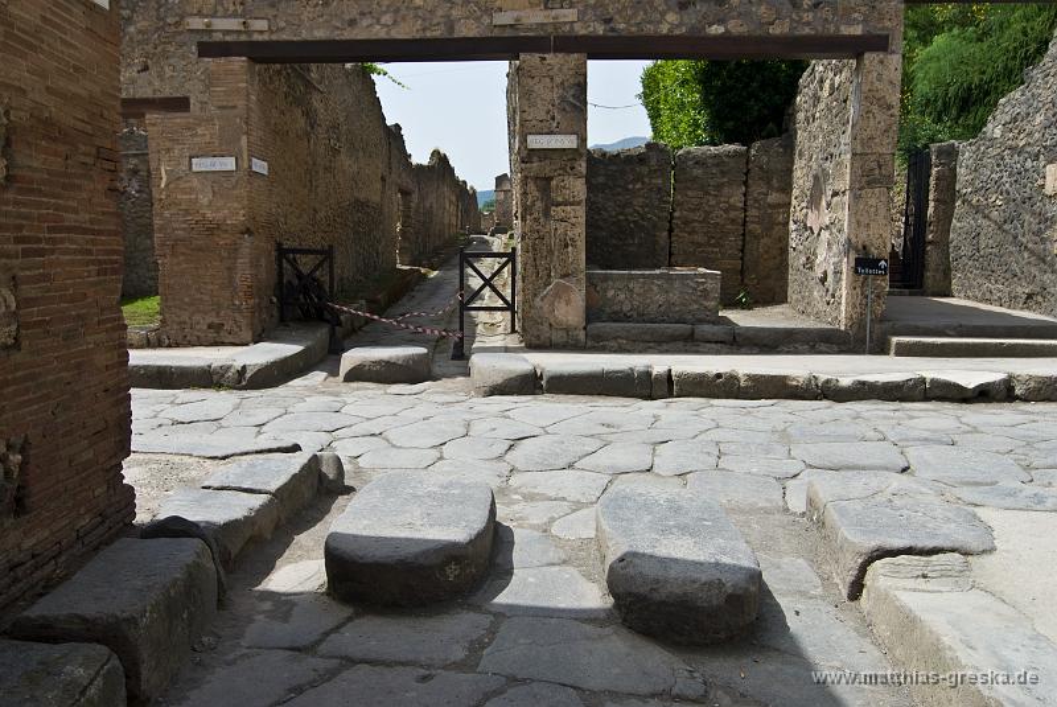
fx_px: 882
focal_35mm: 30
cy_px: 354
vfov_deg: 43.7
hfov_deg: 61.9
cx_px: 528
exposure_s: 1/400
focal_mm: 20
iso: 200
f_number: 9
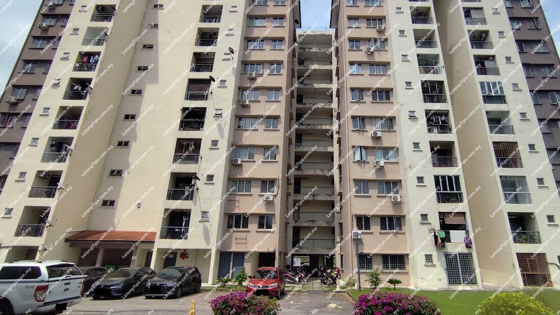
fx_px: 282
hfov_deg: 89.4
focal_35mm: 19
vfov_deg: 57.8
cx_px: 300
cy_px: 124
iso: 50
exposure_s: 1/2182
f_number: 2.2
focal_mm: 1.65
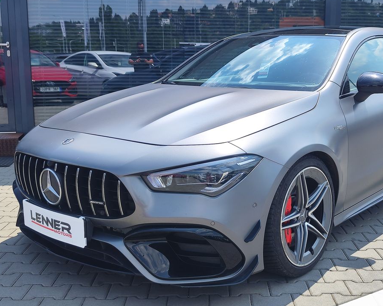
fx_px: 340
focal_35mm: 30
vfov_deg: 48.5
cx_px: 230
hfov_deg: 58.3
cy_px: 145
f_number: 1.69
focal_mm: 7.01
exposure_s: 1/649
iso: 50
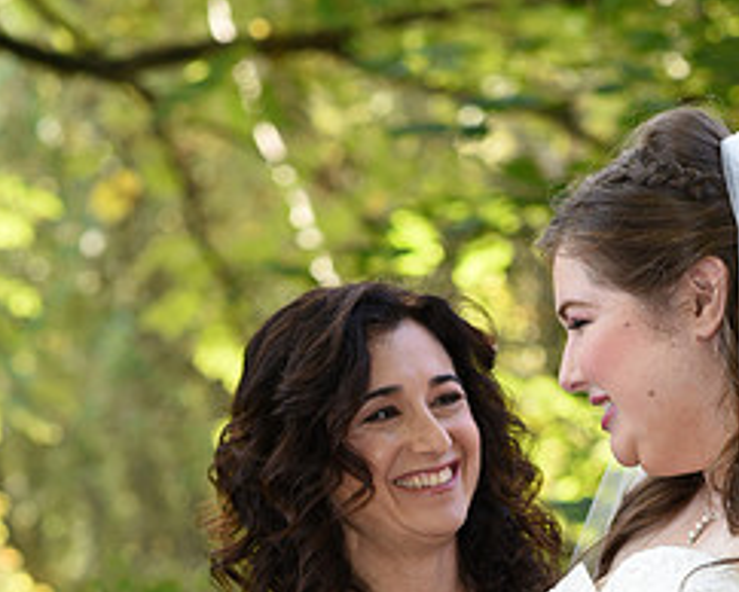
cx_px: 432
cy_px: 824
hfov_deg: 10.1
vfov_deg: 8.0
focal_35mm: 191
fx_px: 4181
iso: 500
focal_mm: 85
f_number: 4.5
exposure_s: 1/200
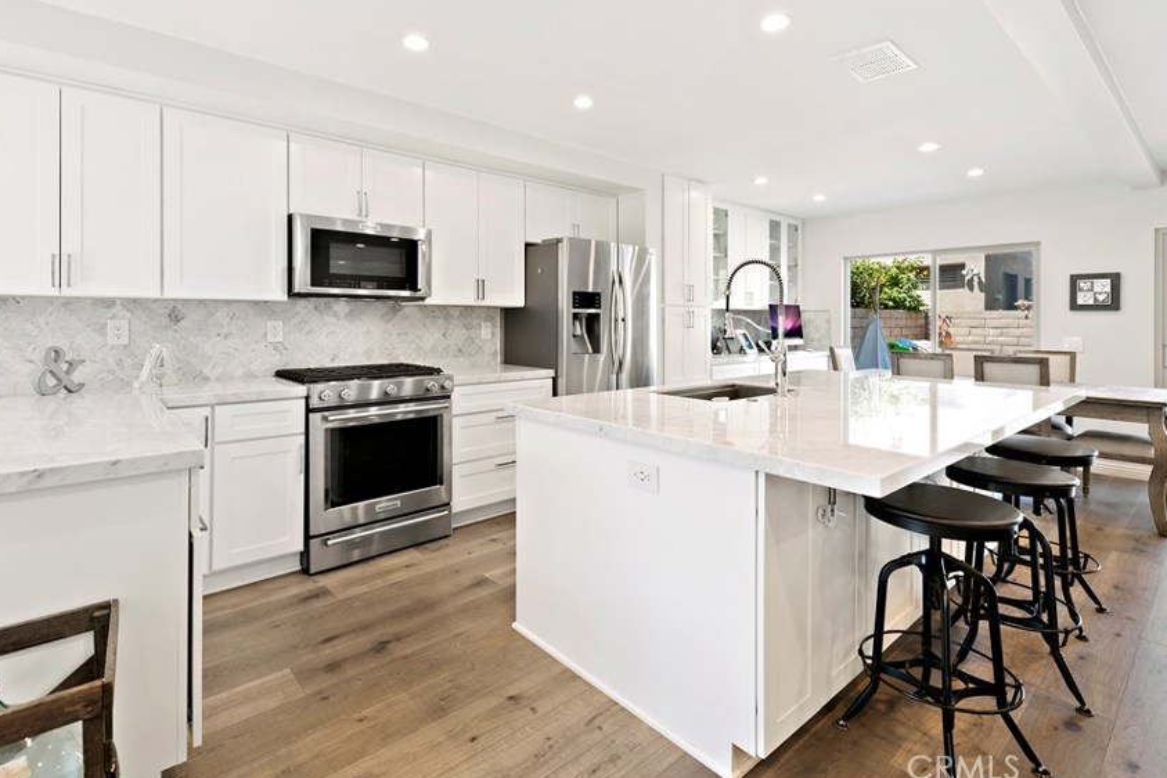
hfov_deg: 93.3
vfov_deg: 69.8
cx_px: 583
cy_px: 315
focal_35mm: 17
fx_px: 551
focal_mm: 14
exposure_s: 1/4
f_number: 7.1
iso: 250
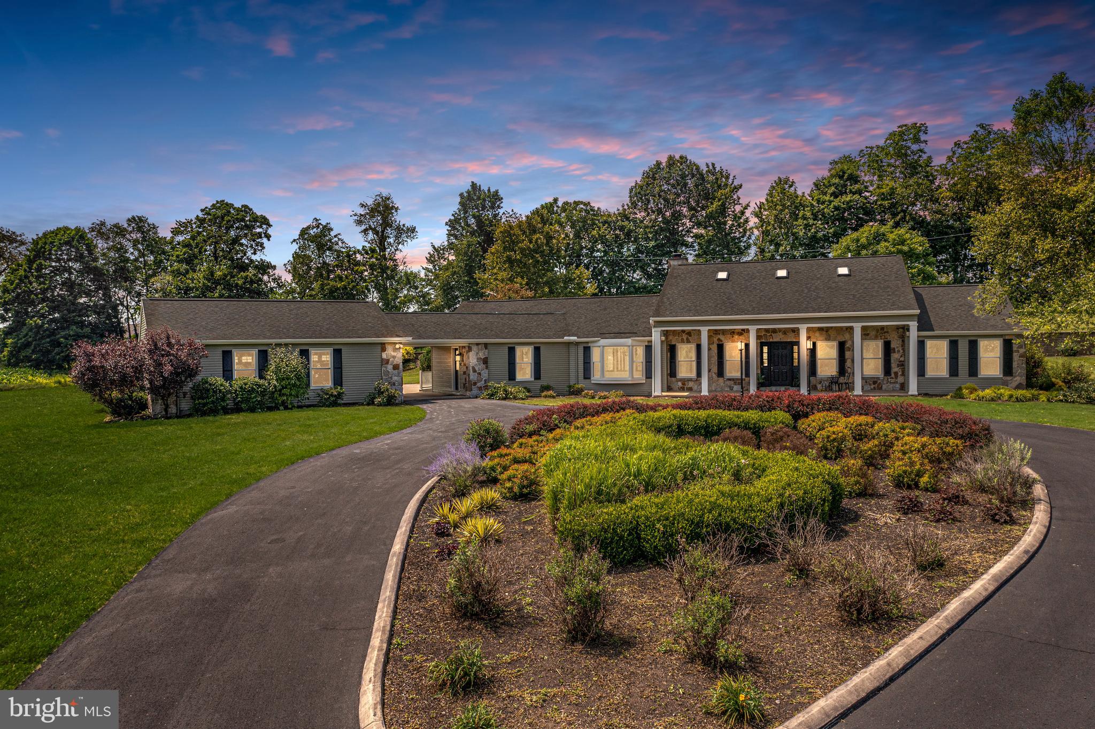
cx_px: 548
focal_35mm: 28
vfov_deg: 46.4
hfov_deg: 65.5
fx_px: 851
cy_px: 364
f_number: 5.6
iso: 100
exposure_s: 1/500
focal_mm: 10.26
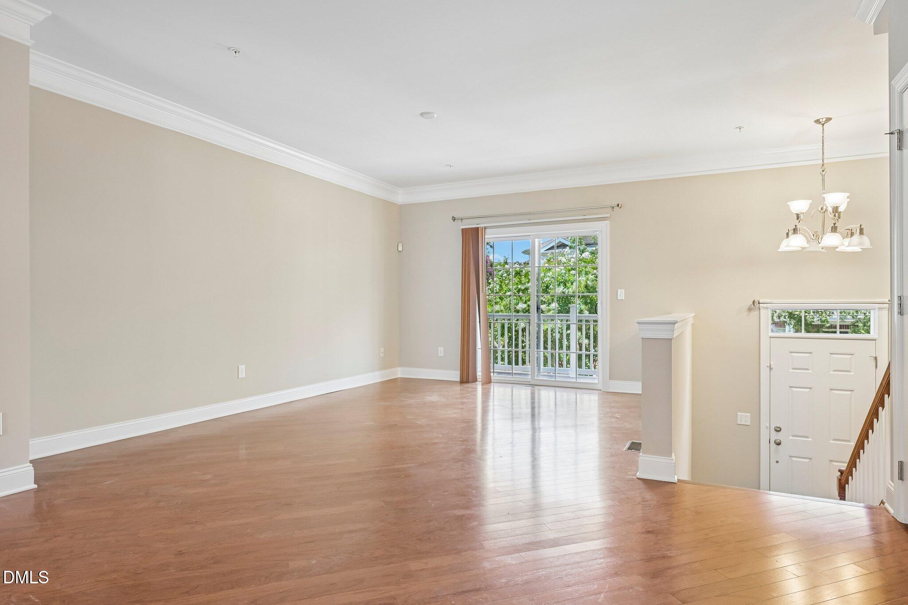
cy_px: 302
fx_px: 517
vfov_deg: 60.7
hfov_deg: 82.6
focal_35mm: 20
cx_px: 454
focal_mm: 20.5
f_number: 8
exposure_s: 1/20
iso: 400
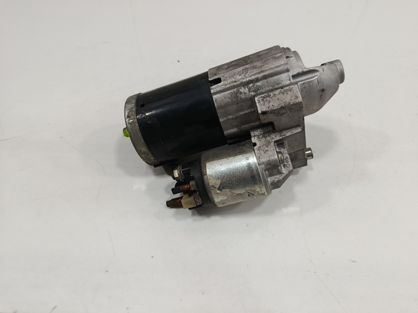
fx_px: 290
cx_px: 209
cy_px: 156
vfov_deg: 56.8
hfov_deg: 71.6
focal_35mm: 24
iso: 1001
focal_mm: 5.24
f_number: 1.7
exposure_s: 1/100
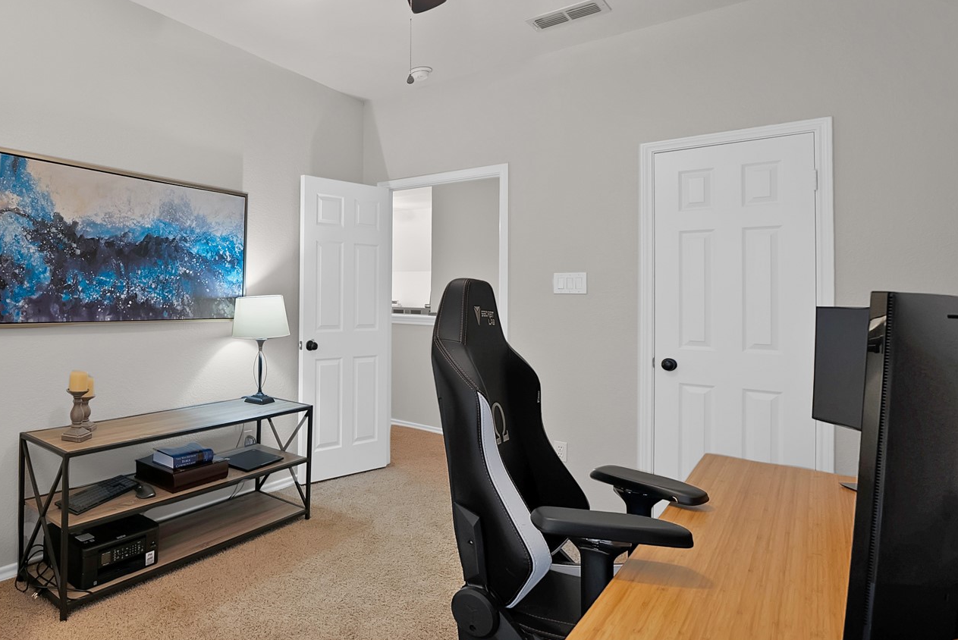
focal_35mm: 19
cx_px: 214
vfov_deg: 64.4
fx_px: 506
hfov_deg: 78.7
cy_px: 284
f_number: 9
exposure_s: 1.3
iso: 640
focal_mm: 12
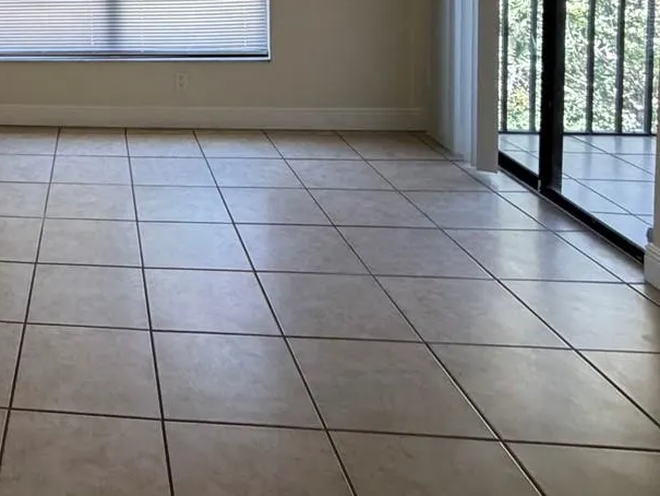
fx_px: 706
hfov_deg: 43.0
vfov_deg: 34.2
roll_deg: +2.6
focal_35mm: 37
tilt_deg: -2.5
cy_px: -33
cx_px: -3
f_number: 2.2
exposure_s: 1/112
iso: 320
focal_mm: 2.22
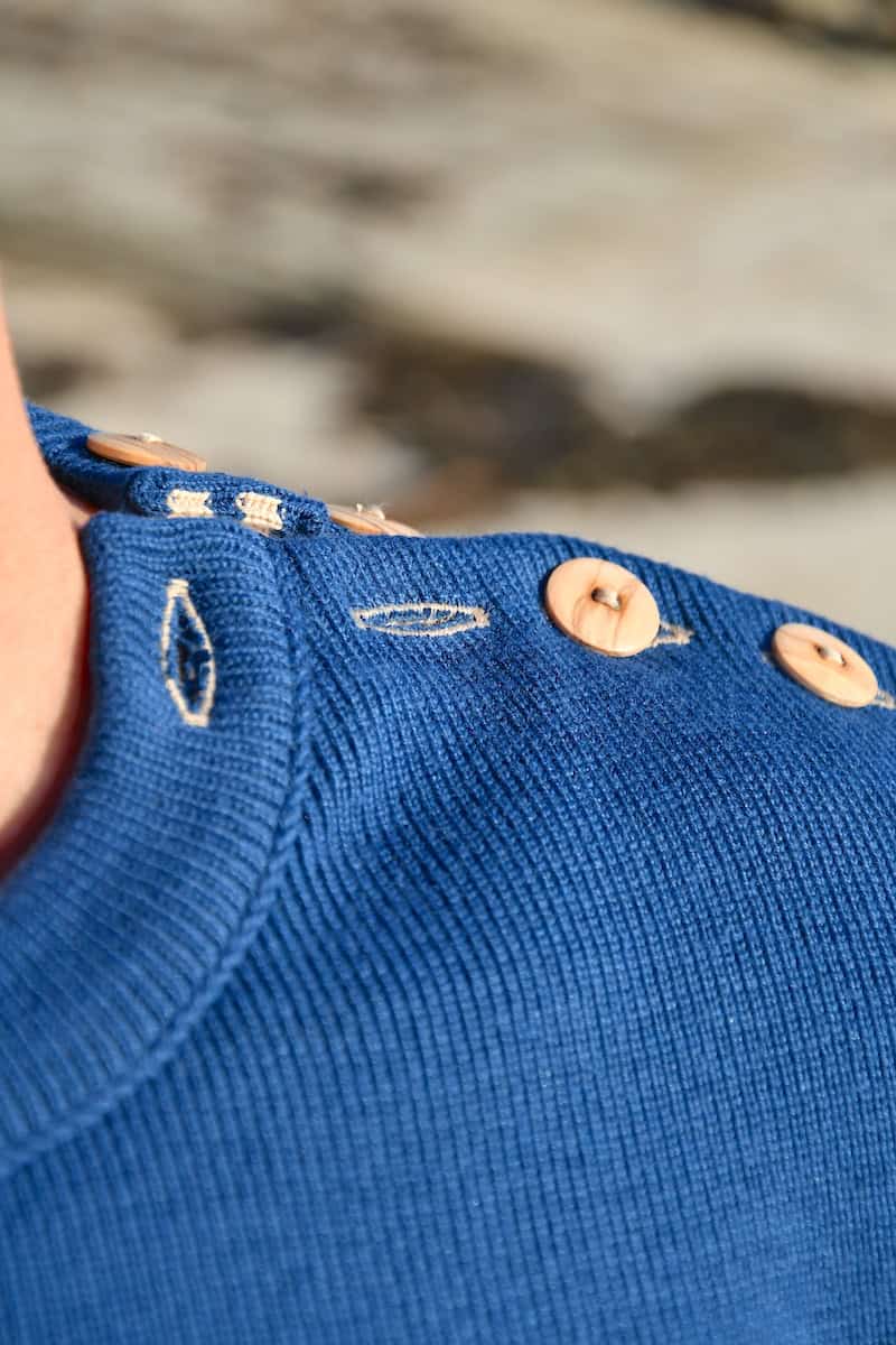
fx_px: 3920
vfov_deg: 19.5
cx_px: 448
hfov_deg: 13.0
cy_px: 672
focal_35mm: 105
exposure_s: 1/400
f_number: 5.6
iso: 100
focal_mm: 70
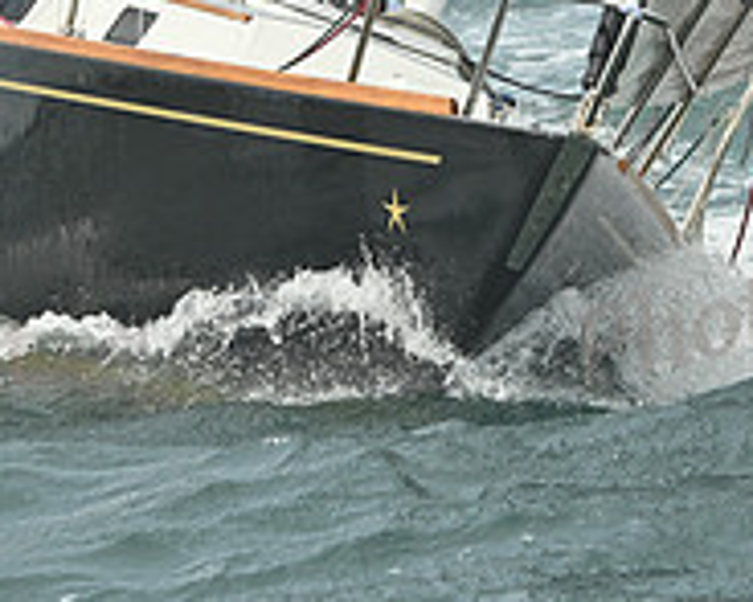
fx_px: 7662
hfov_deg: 5.6
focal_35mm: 344
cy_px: 129
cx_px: 364
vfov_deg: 4.5
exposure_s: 1/1250
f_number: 9
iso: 320
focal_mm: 116
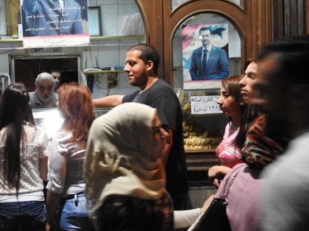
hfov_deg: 39.2
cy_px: 103
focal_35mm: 47
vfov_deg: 30.8
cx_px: 71
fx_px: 419
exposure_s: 1/30
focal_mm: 5.4
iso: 400
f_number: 3.5
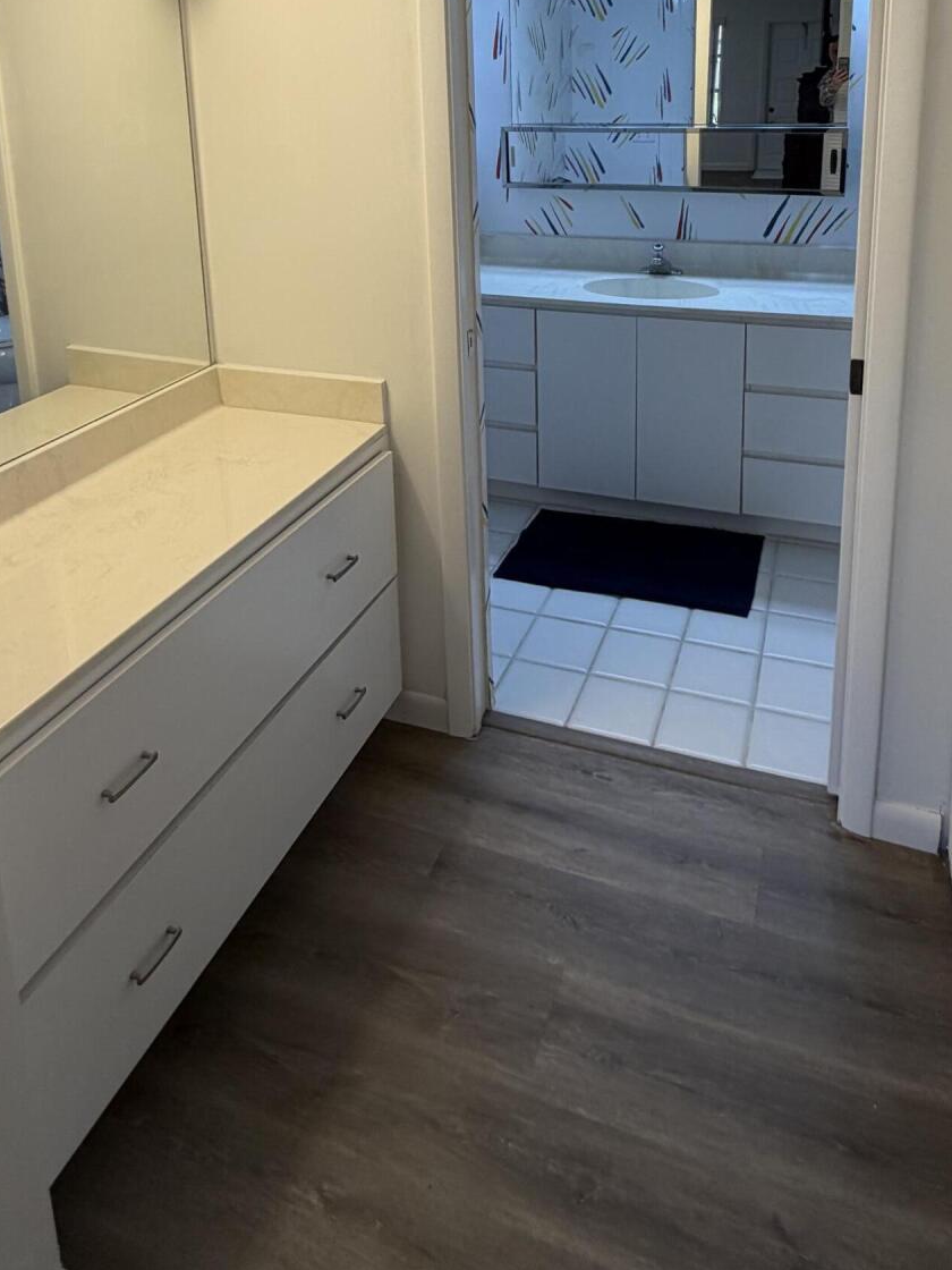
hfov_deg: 54.8
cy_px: 265
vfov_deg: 63.7
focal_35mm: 25
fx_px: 917
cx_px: 516
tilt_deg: -13.1
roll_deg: +2.6
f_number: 2.2
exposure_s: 1/120
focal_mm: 2.22
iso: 100
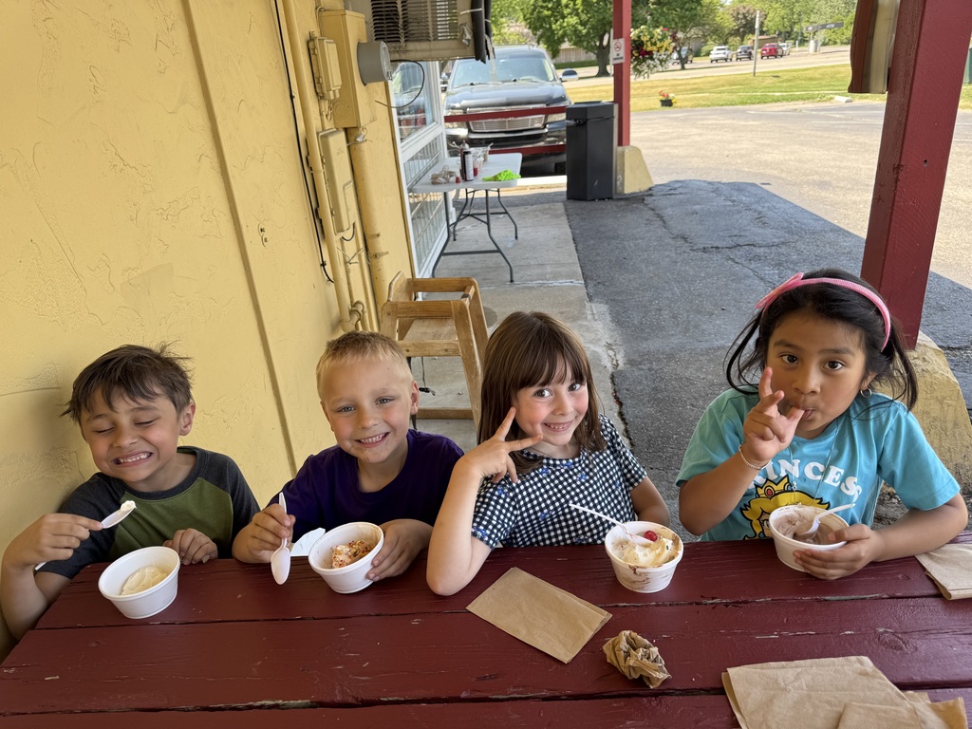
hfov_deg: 71.6
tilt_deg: -23.6
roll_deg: +5.3
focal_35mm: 24
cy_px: 364
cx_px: 486
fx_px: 674
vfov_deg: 56.8
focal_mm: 6.76
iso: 80
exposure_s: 1/349
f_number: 1.78
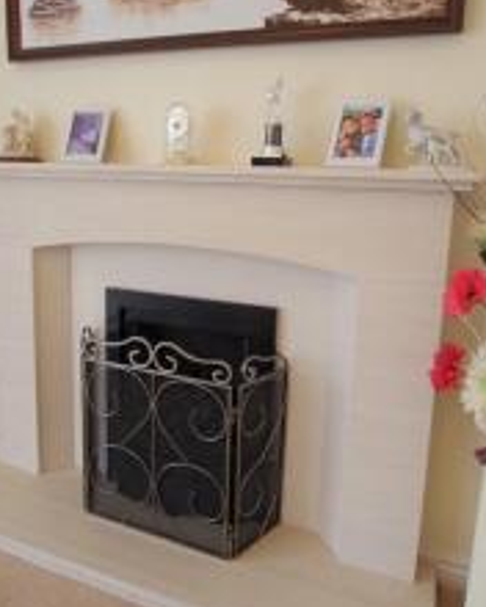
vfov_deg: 61.9
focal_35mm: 28
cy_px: 255
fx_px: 503
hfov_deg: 51.4
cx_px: 214
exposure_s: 1/25
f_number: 3.5
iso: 100
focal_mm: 10
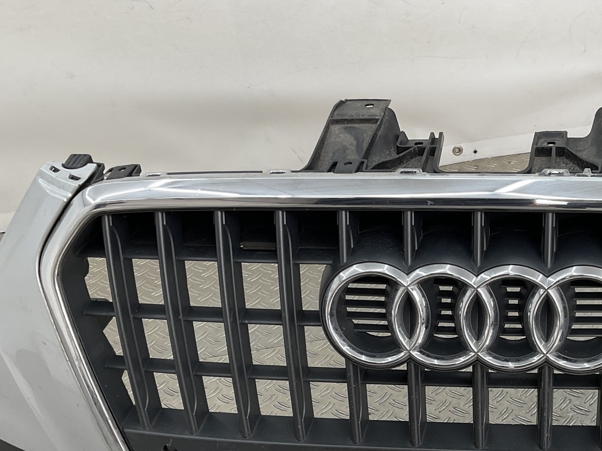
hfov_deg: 36.8
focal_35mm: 50
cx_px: 485
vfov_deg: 28.3
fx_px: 870
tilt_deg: -40.0
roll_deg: +4.0
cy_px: 382
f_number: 1.8
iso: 20
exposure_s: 1/100
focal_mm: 3
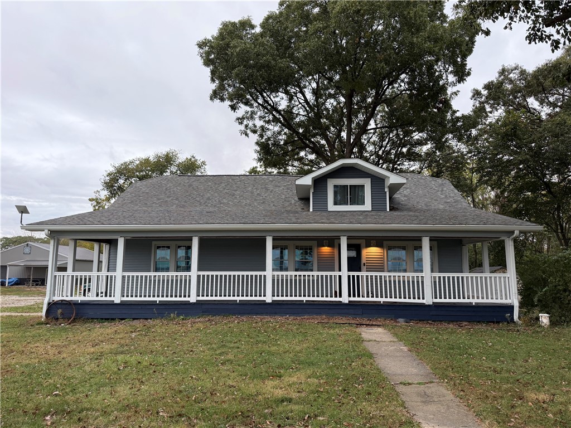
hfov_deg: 71.6
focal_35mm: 24
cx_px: 286
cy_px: 214
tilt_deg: +7.6
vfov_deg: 56.8
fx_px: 396
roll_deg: -0.2
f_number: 1.78
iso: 125
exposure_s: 1/121
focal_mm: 6.76
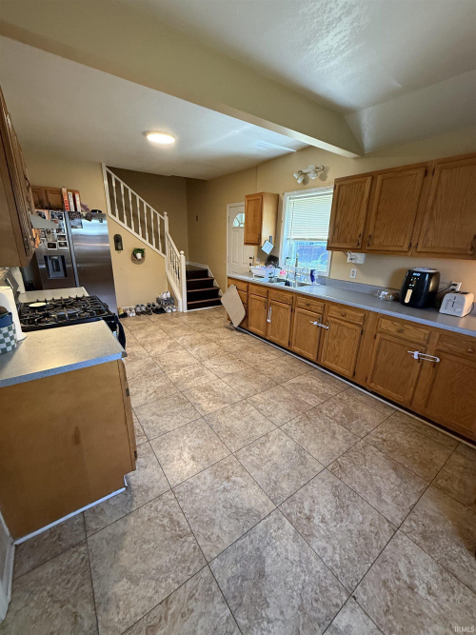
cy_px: 318
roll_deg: -2.7
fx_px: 257
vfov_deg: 102.1
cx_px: 238
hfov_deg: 85.7
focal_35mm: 14
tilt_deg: -16.5
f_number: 2.2
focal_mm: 2.22
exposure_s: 1/60
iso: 400
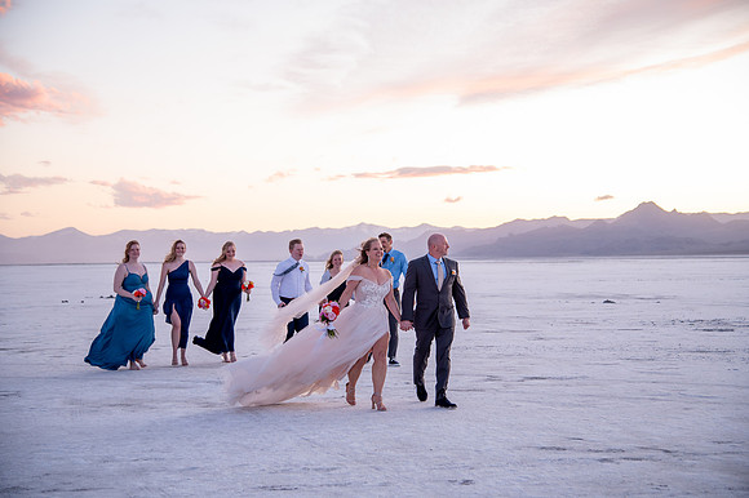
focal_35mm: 59
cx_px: 374
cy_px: 249
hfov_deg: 34.1
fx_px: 1221
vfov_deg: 23.1
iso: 800
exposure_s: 1/125
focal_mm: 58
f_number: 4
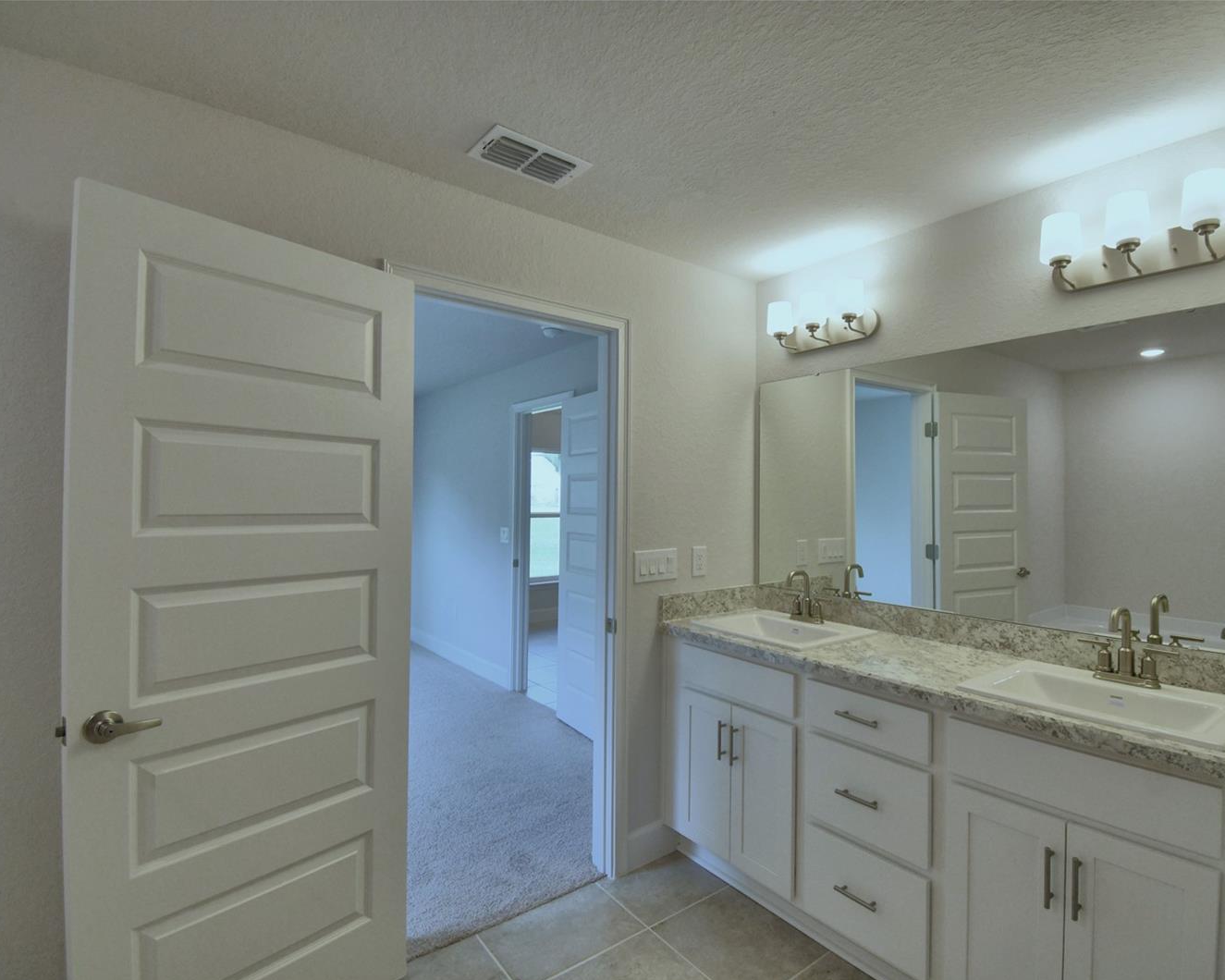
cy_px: 492
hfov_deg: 89.2
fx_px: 616
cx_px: 685
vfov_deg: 77.0
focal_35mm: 17
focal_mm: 10
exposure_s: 1/125
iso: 220
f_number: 4.5
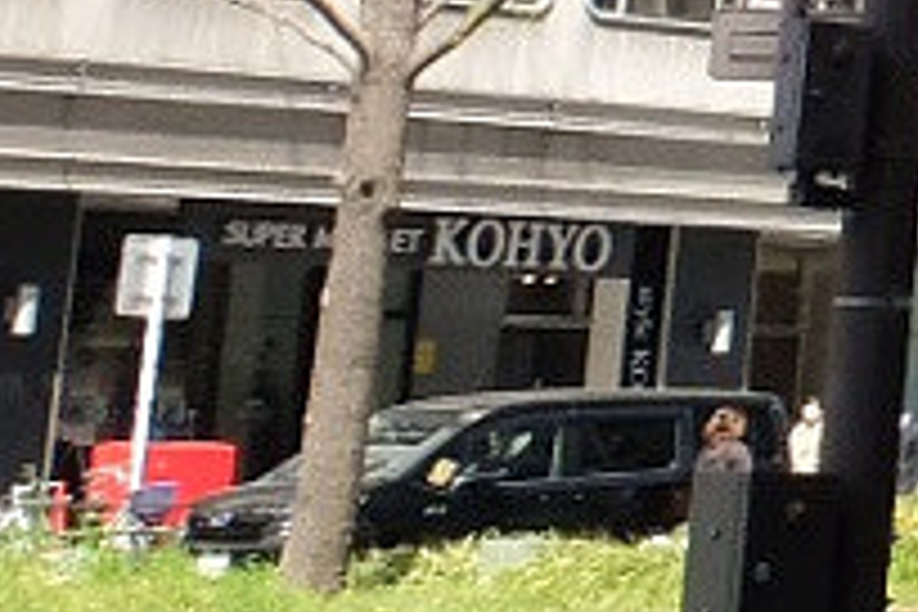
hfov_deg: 8.5
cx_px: 3051
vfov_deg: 7.1
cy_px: -470
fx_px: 4794
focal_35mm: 188
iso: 1250
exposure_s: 1/125
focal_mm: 16
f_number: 10
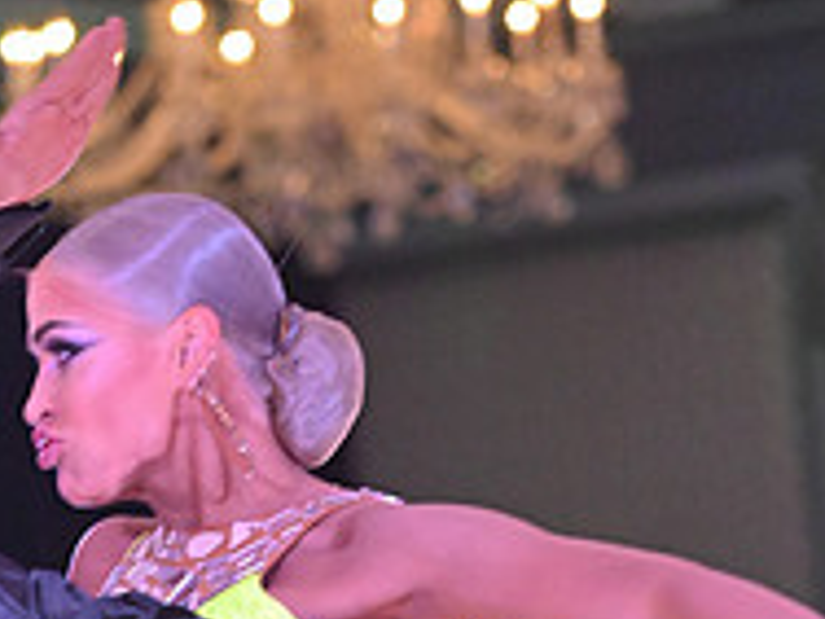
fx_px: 8842
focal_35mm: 371
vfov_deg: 4.0
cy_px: 1080
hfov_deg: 5.3
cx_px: 454
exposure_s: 1/400
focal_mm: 125
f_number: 5
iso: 5000
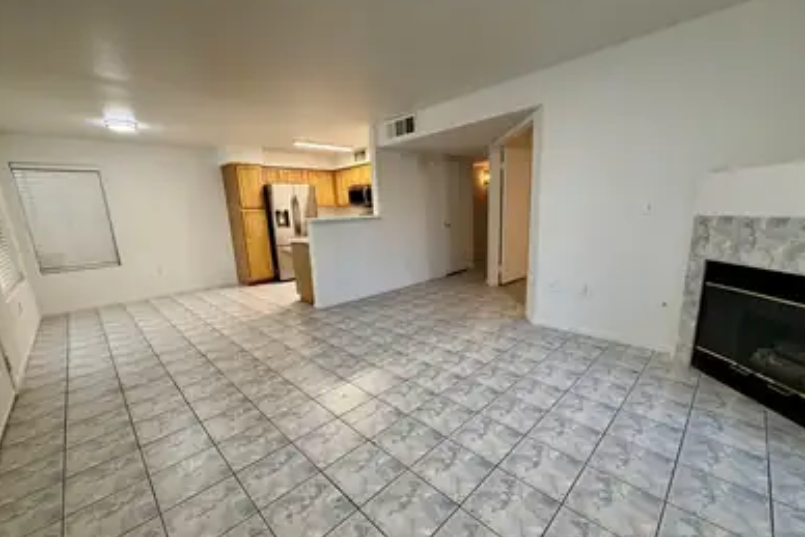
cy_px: 282
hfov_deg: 100.4
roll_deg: +2.1
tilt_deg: -12.1
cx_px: 400
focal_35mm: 15
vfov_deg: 77.3
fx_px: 336
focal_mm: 2.22
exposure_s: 1/60
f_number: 2.2
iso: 200
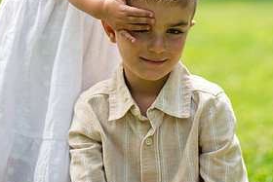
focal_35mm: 176
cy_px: 11
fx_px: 1335
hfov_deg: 11.7
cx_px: 196
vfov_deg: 7.8
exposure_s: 1/4000
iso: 400
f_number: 2
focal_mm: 85
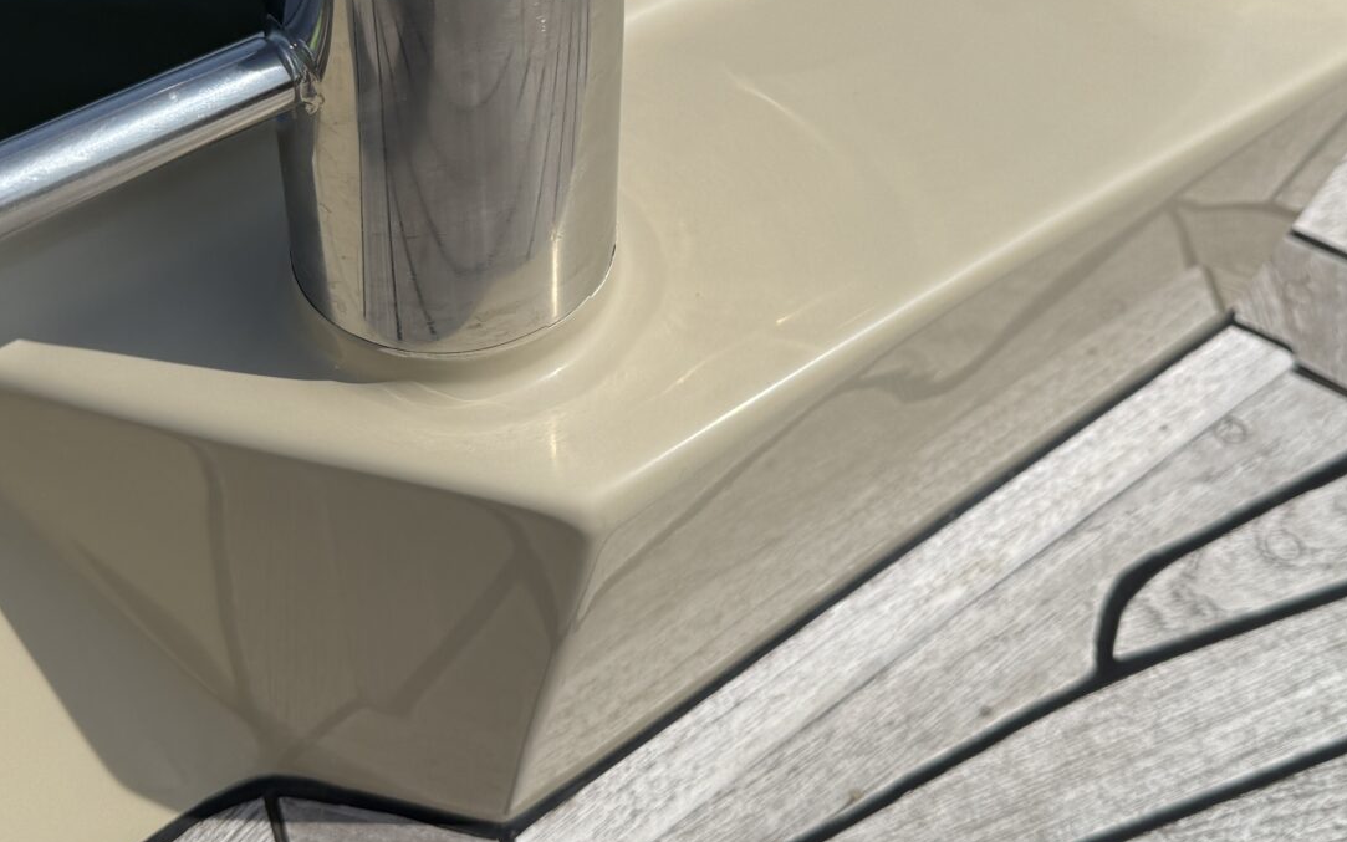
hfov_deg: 42.6
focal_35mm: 47
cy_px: 99
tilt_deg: -43.3
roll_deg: -2.4
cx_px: 705
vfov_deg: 26.6
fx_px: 1725
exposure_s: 1/8130
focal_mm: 6.76
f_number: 1.78
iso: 80
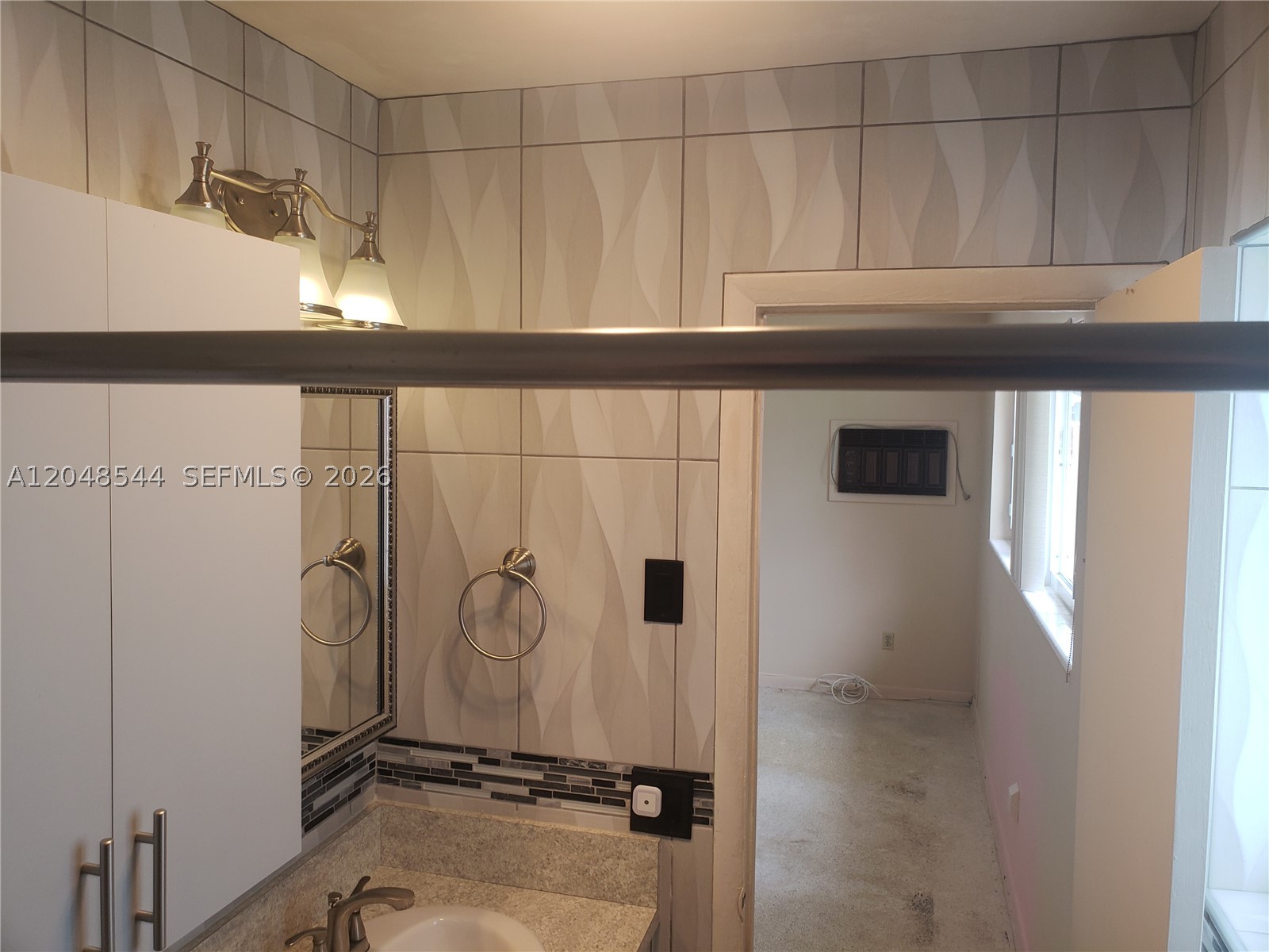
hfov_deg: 67.3
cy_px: 476
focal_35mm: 26
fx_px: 953
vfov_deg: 53.1
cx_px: 634
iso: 80
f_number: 2.4
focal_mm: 4.3
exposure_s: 1/60
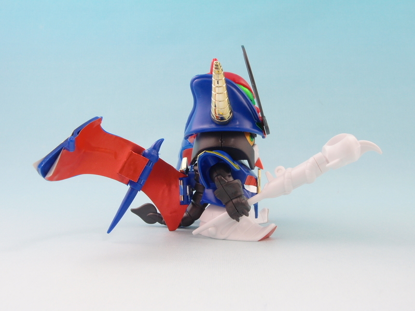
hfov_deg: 56.8
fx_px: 384
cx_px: 208
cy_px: 156
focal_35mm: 32
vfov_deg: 44.2
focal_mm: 6.87
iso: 100
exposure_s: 1
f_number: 8
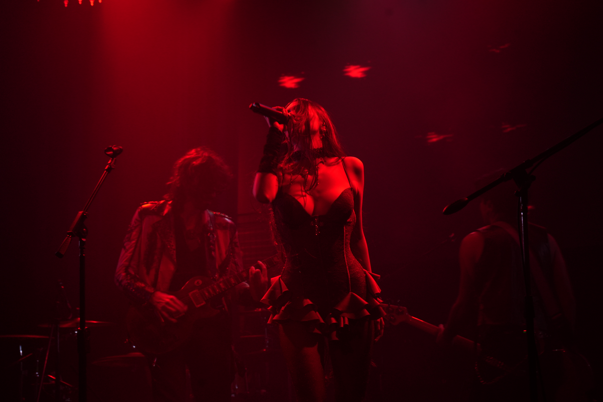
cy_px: 201
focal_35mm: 70
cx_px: 302
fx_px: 1172
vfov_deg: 19.5
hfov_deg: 28.8
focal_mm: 70
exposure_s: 1/100
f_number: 5.6
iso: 1250
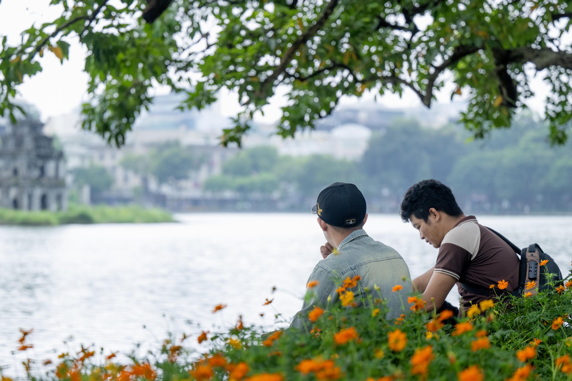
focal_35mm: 99
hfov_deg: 20.6
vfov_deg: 13.8
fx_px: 1573
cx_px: 247
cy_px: 220
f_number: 2.8
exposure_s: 1/800
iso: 400
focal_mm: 77
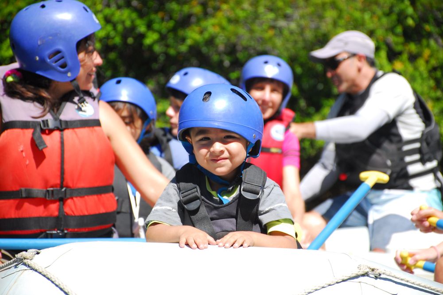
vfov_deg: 8.7
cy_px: 148
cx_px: 222
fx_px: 1937
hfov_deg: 13.0
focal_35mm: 158
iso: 250
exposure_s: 1/500
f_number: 5.6
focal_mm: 105
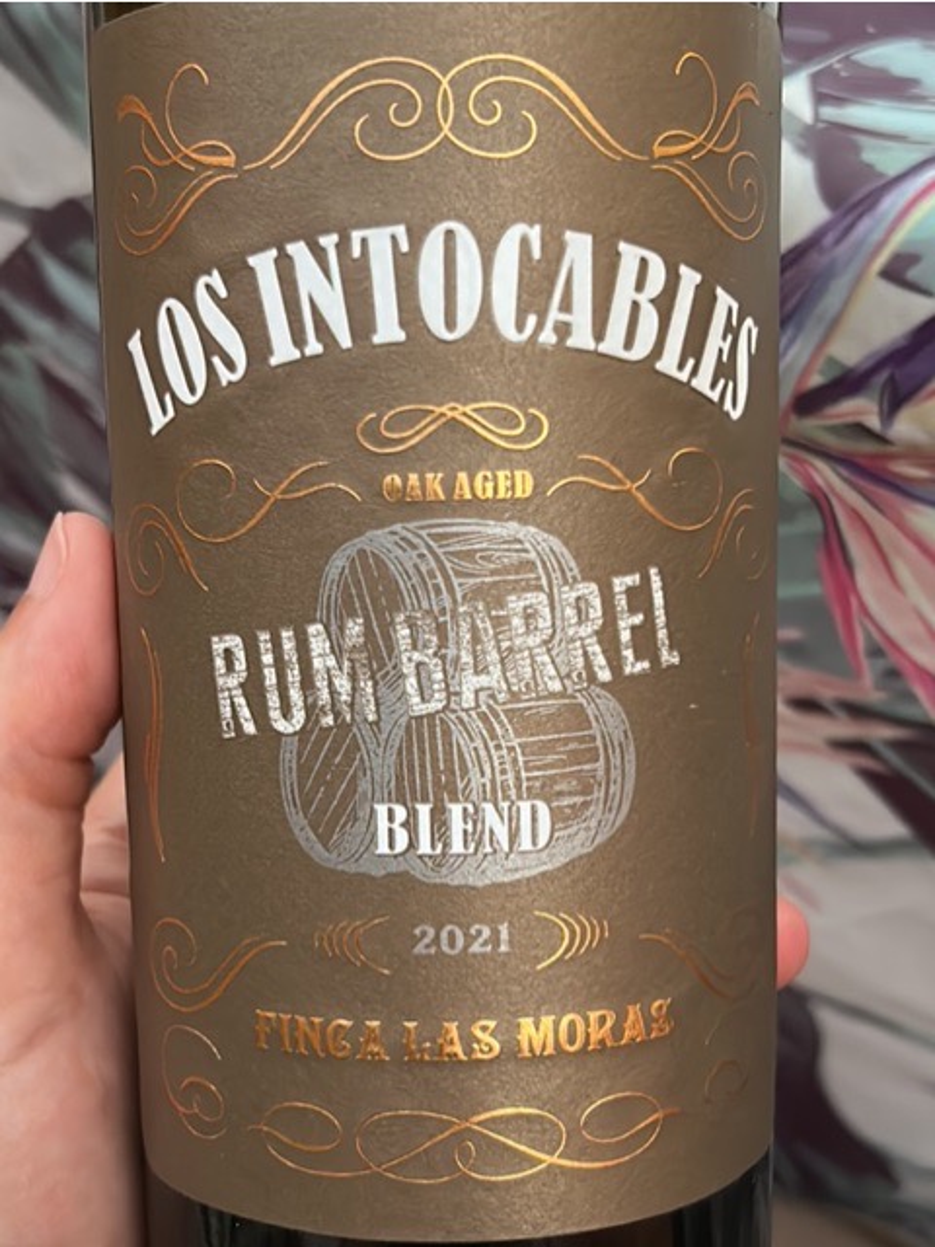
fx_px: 2125
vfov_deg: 32.7
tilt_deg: -47.0
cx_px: 468
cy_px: 624
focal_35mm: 59
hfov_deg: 24.8
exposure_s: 1/50
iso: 640
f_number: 1.5
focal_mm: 5.7
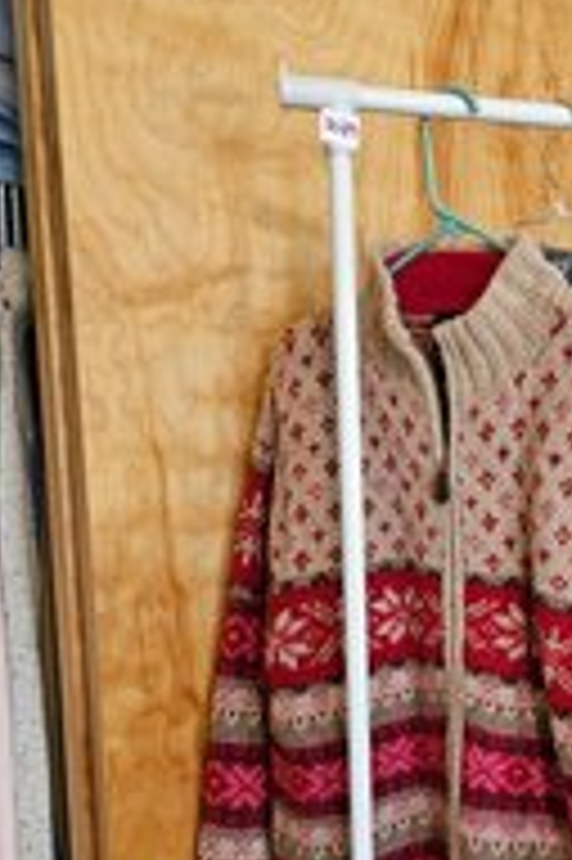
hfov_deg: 28.6
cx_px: 610
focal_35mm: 43
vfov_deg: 45.0
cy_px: 543
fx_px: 1027
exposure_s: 1/60
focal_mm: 5.4
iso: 640
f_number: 1.8
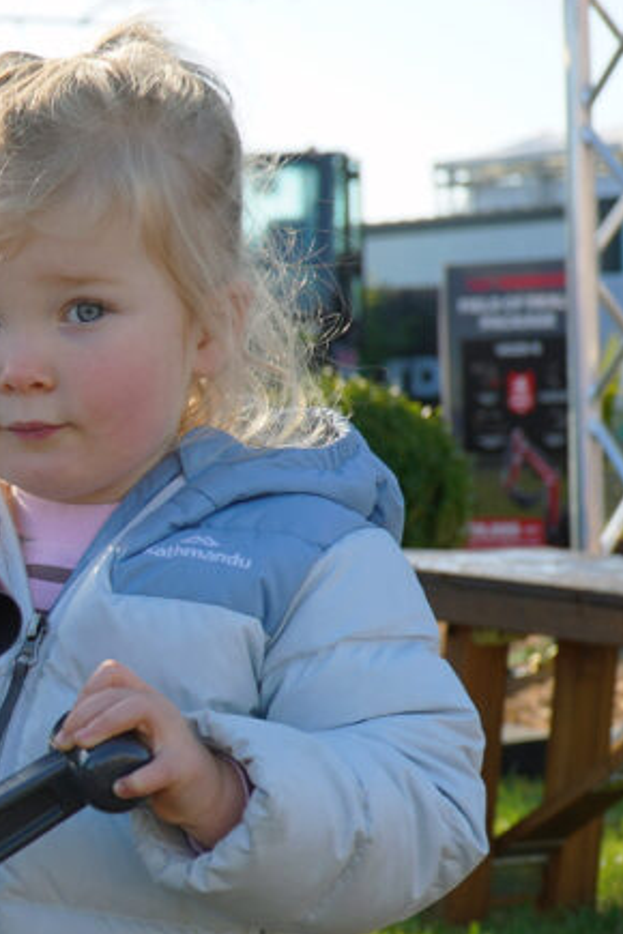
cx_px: -335
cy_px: 568
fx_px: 2933
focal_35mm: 113
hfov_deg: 11.6
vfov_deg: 18.1
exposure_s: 1/250
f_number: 5
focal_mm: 32
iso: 100
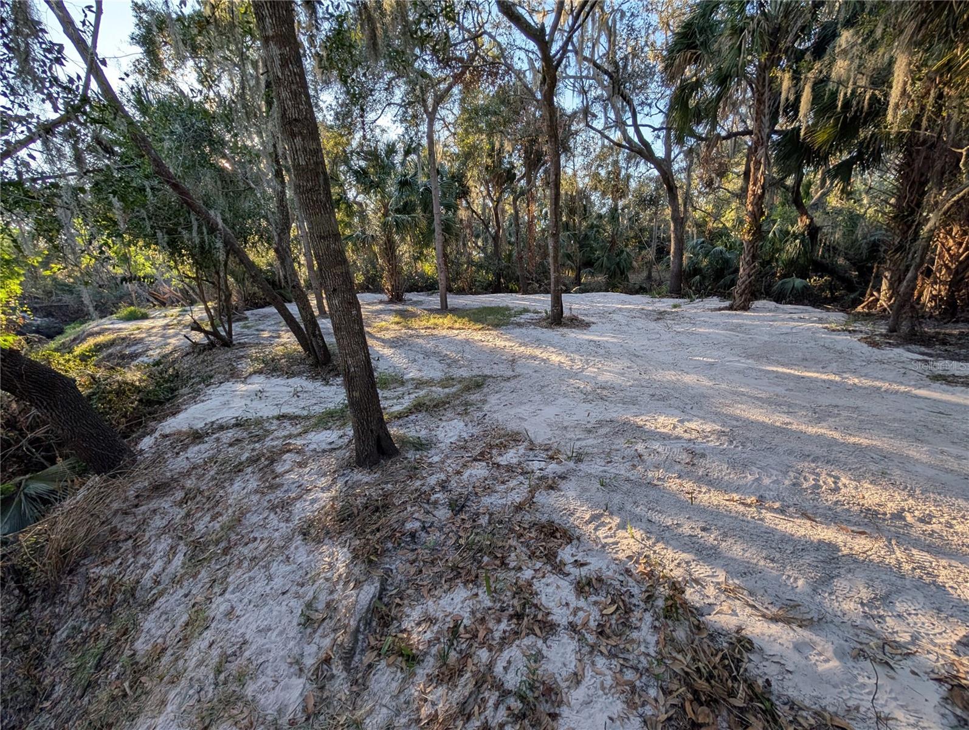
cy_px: 365
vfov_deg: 94.6
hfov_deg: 110.5
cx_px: 484
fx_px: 336
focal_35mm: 12
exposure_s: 1/751
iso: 48
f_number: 1.7
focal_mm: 2.02
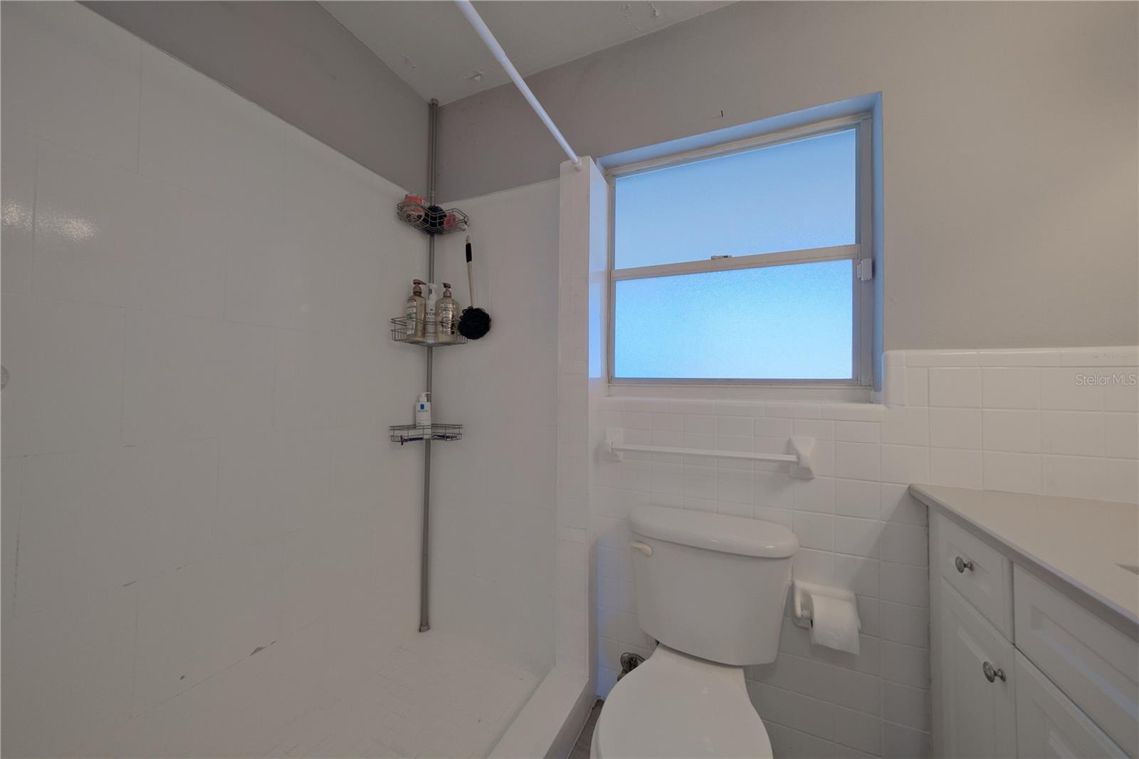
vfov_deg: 90.0
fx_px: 380
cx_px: 570
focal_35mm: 12
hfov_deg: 112.6
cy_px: 380
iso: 640
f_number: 4
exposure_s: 1/80
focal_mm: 8
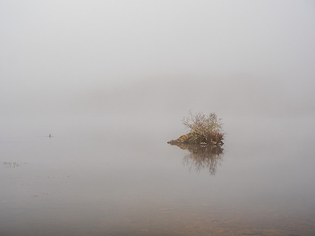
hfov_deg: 31.2
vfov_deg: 23.7
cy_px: 118
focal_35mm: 62
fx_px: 564
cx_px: 158
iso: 200
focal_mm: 31
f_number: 7.1
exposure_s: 1/50
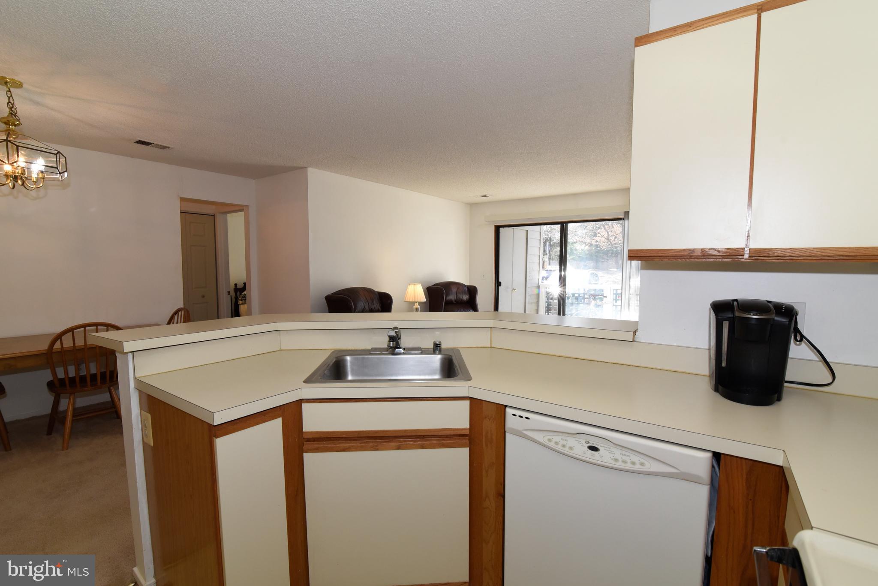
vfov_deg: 73.8
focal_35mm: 16
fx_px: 390
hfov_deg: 96.7
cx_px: 439
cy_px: 293
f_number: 7.1
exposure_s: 1/200
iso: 1600
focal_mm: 16
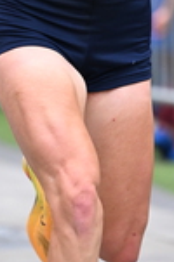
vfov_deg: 3.3
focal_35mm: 621
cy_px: -57
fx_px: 4523
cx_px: 123
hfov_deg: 2.2
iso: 1600
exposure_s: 1/1000
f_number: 2.8
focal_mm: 170
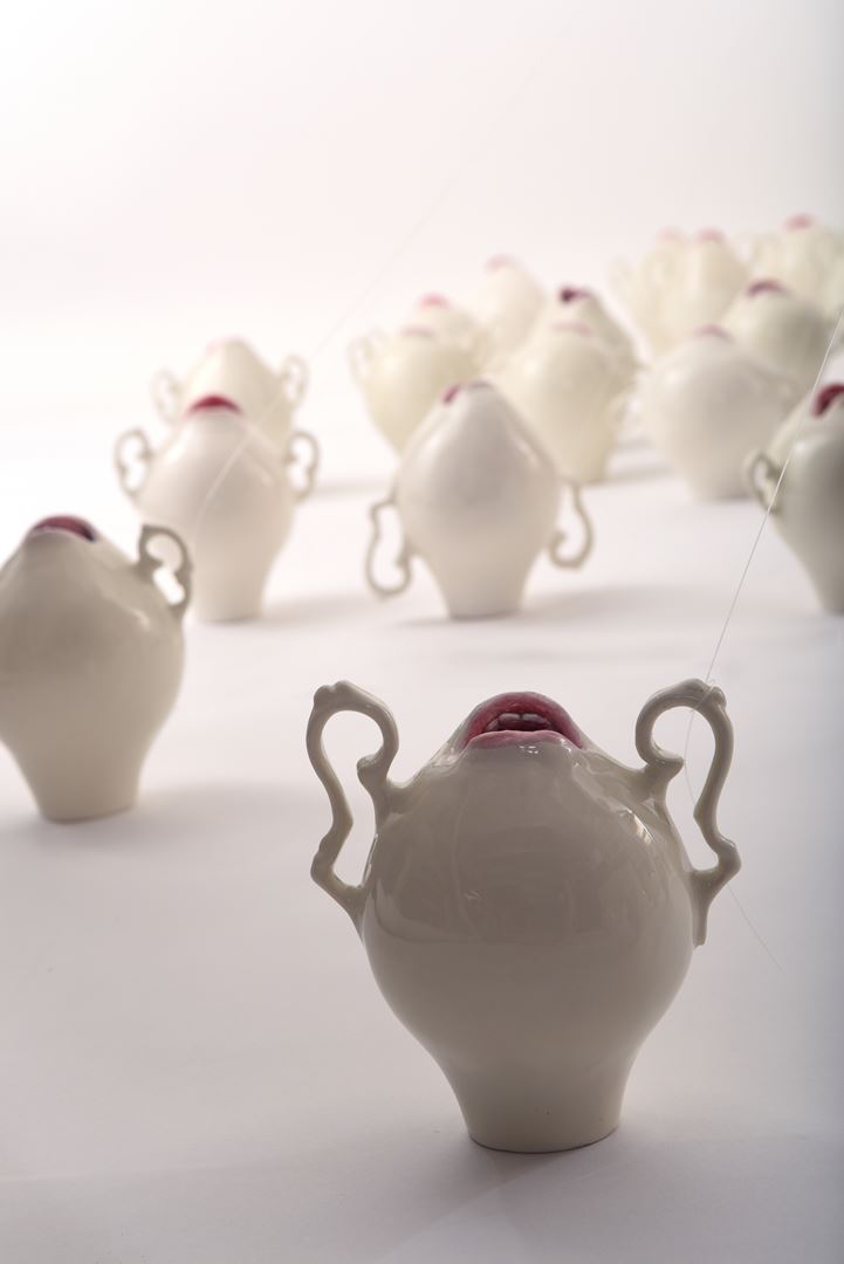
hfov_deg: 19.5
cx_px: 422
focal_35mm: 70
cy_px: 632
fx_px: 2459
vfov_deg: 28.8
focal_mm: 70
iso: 100
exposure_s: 1/200
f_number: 11
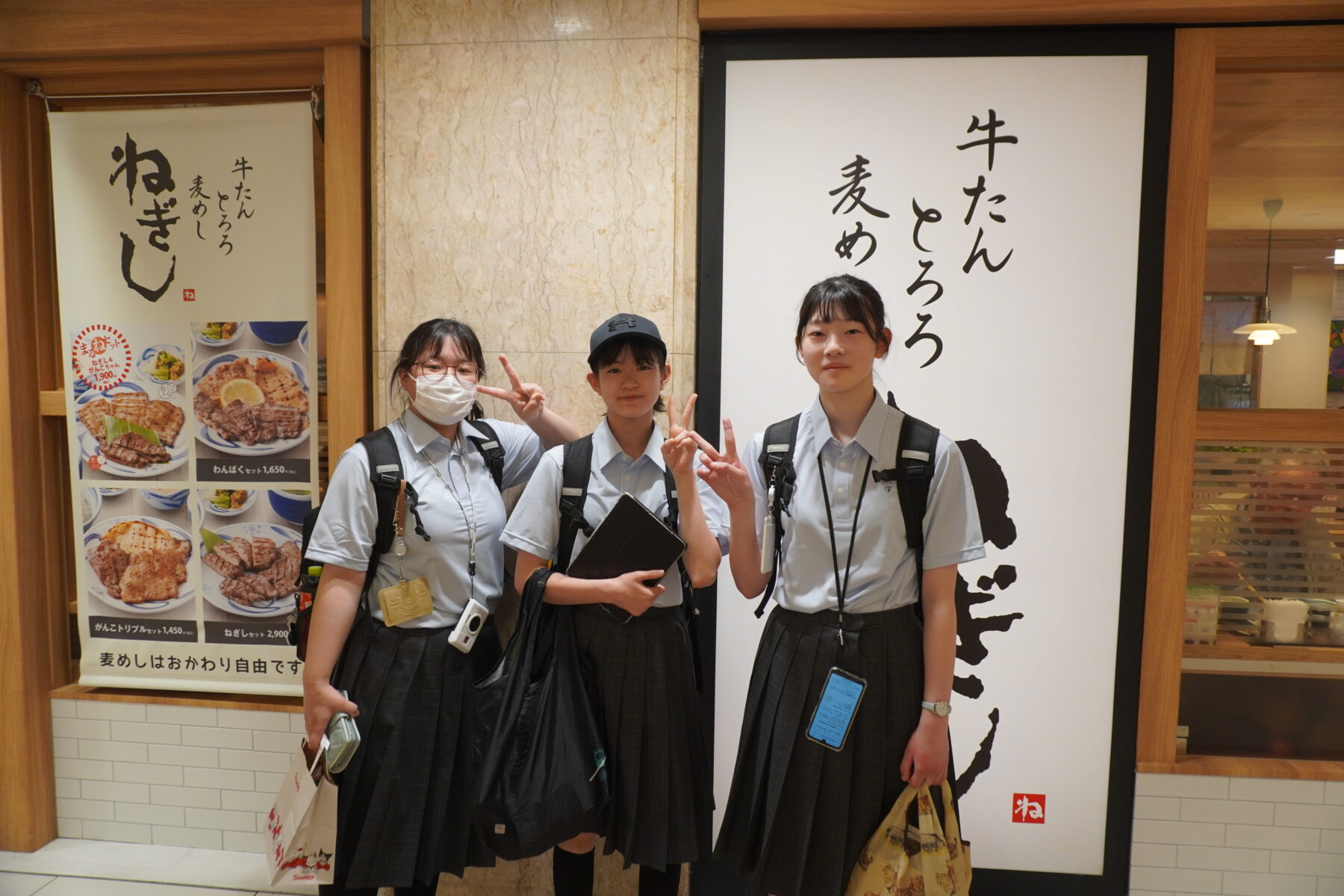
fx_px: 896
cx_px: 672
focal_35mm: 24
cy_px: 448
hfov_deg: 73.7
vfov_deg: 53.1
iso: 250
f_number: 4
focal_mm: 16
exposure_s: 1/160
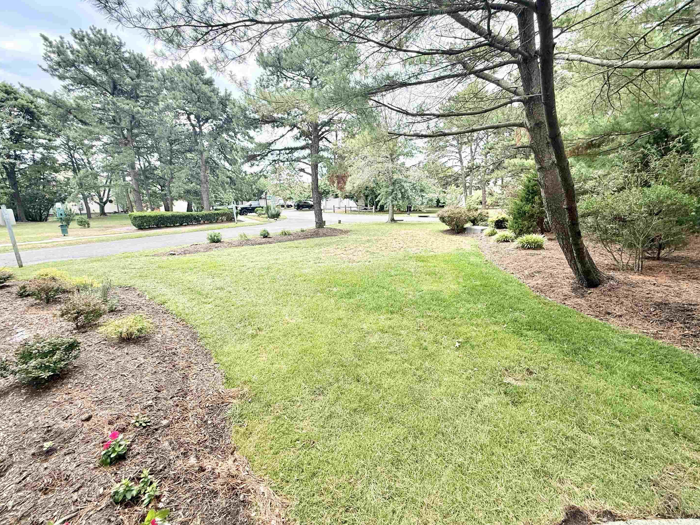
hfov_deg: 98.1
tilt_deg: -10.4
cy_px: 260
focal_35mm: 15
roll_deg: +0.5
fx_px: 303
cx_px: 361
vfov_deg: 81.7
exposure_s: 1/574
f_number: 2.2
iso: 64
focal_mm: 2.22
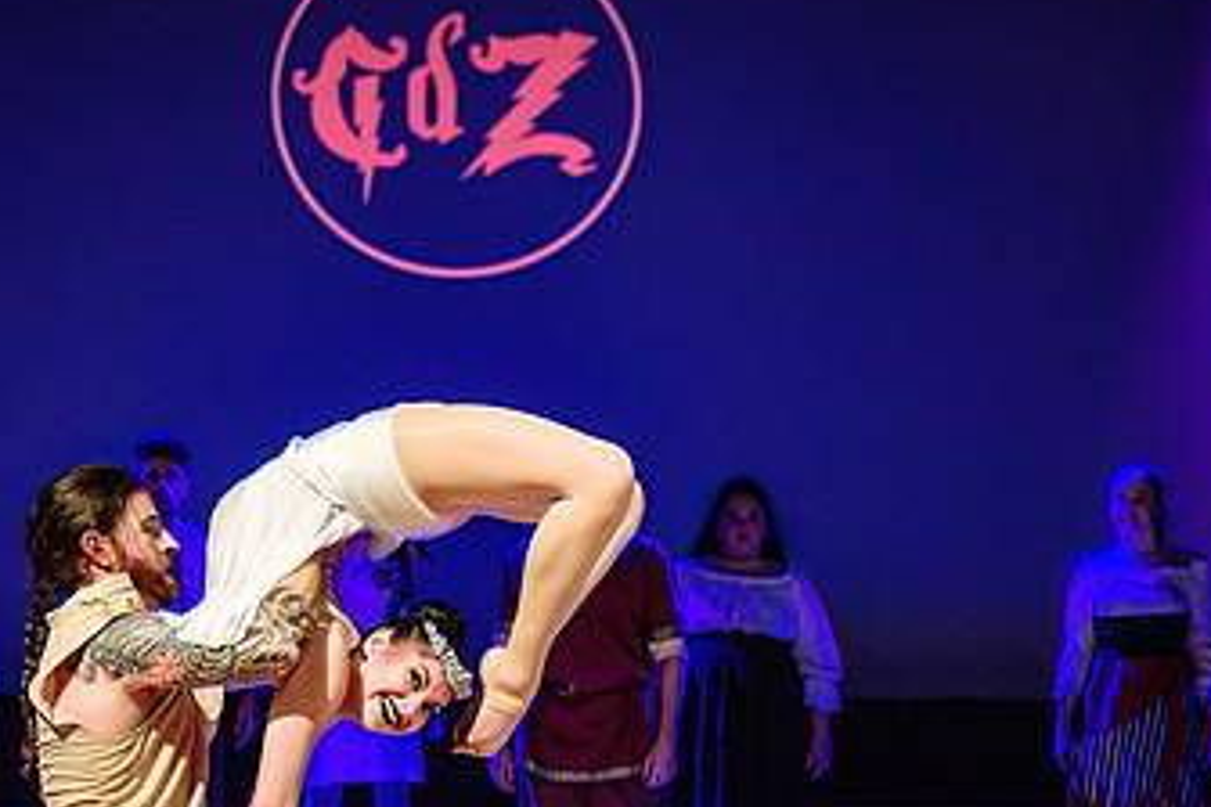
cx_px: 580
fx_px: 2691
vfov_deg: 16.9
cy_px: 643
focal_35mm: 80
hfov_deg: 25.4
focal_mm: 46
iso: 1600
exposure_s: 1/200
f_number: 2.8
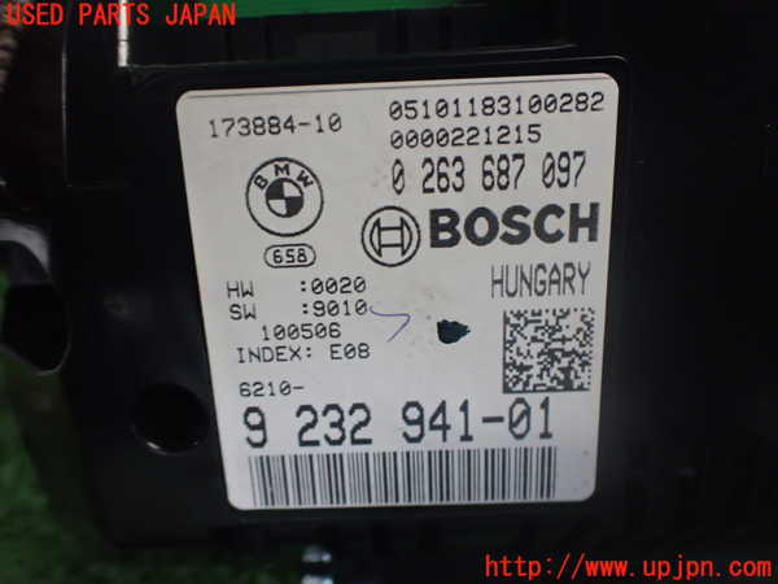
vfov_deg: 46.8
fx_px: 674
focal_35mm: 30
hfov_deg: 60.0
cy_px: 292
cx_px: 389
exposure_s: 1/80
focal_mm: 5.4
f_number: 2.3
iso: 800
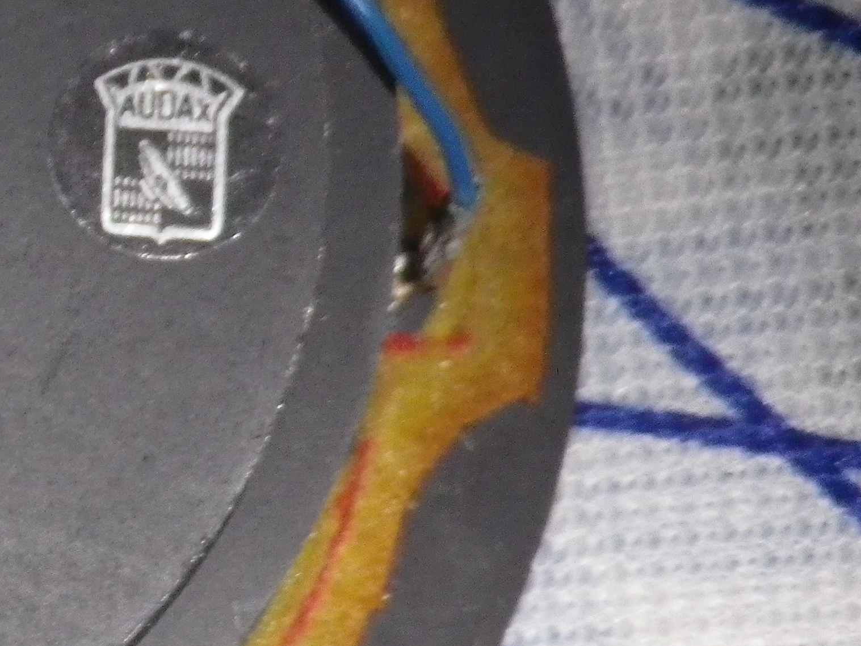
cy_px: 236
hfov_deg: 11.8
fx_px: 4005
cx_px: -336
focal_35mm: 161
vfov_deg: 9.2
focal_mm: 9.5
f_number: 8.8
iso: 400
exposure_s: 1/60
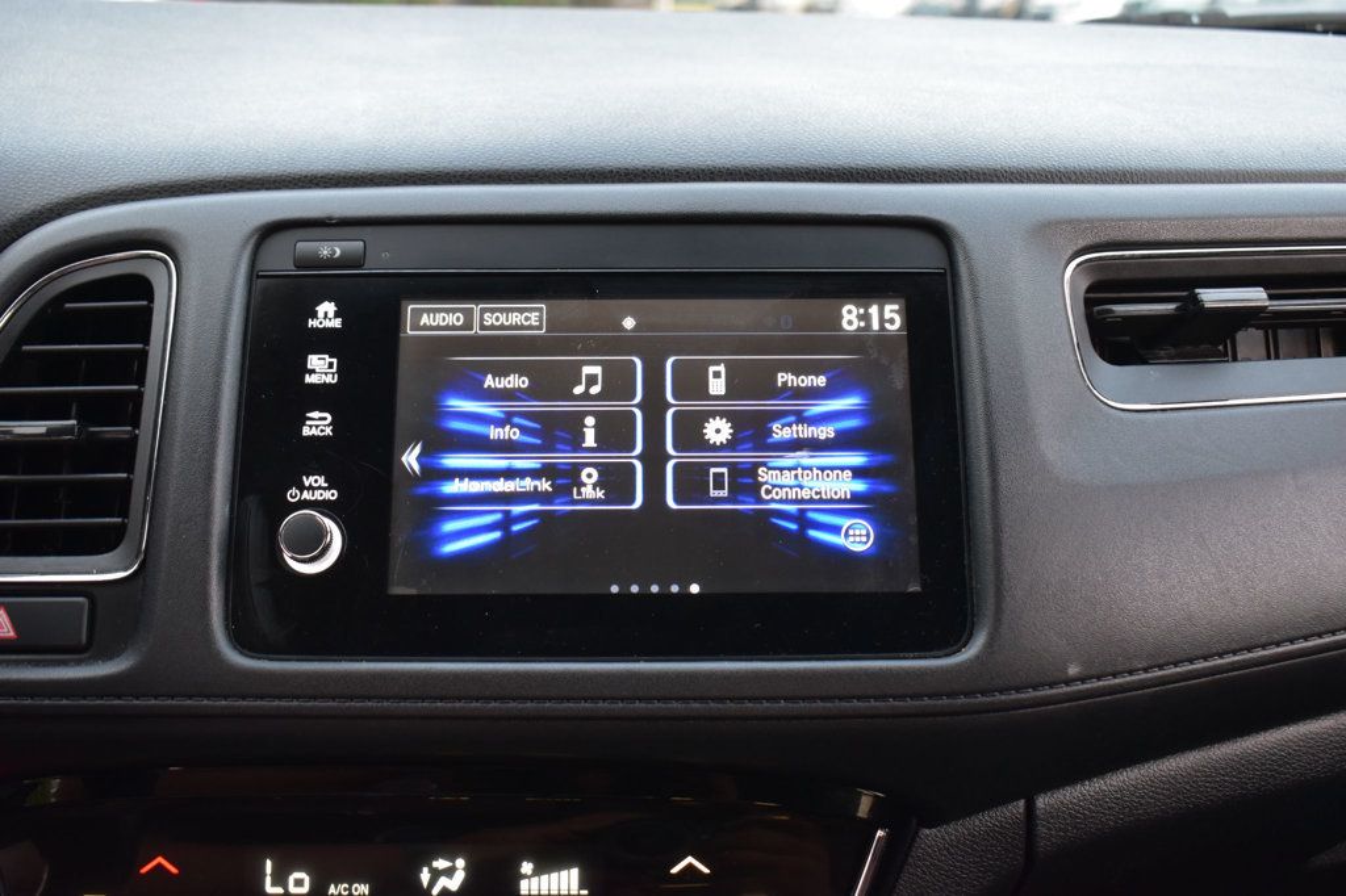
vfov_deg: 33.0
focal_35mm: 40
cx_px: 673
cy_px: 448
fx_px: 1514
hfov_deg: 47.9
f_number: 6.3
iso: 1000
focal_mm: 27
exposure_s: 1/15
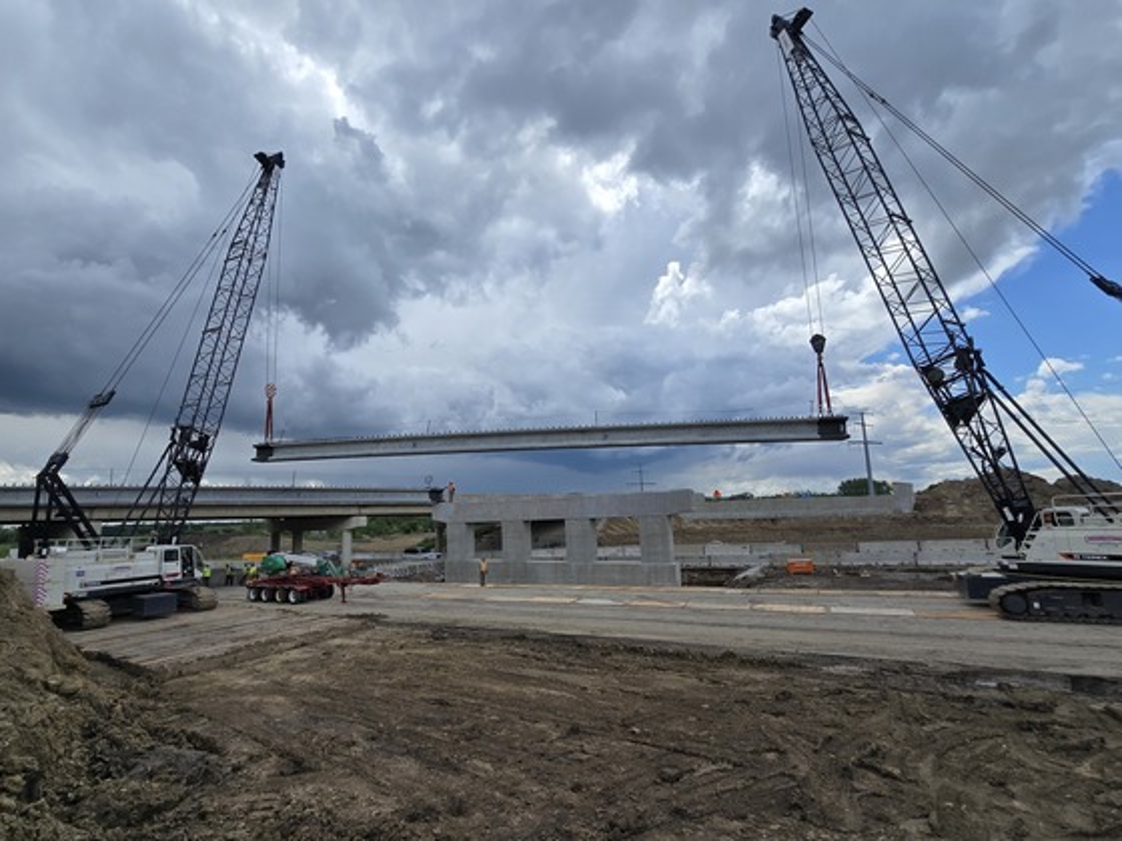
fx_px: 421
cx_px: 561
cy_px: 420
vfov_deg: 89.9
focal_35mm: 13
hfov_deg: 106.2
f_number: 2.2
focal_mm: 2.2
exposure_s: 1/2384
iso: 50
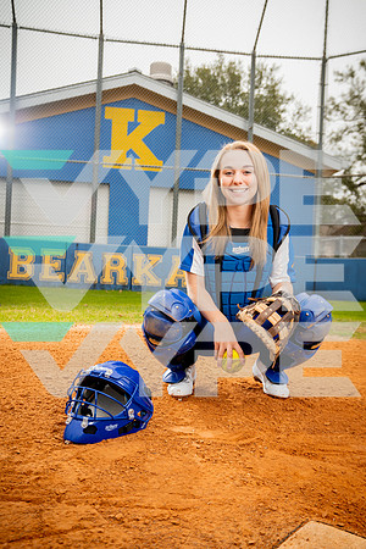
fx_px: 518
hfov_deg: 38.9
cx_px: 183
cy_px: 274
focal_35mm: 34
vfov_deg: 55.8
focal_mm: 34
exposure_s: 1/250
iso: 200
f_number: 4.5
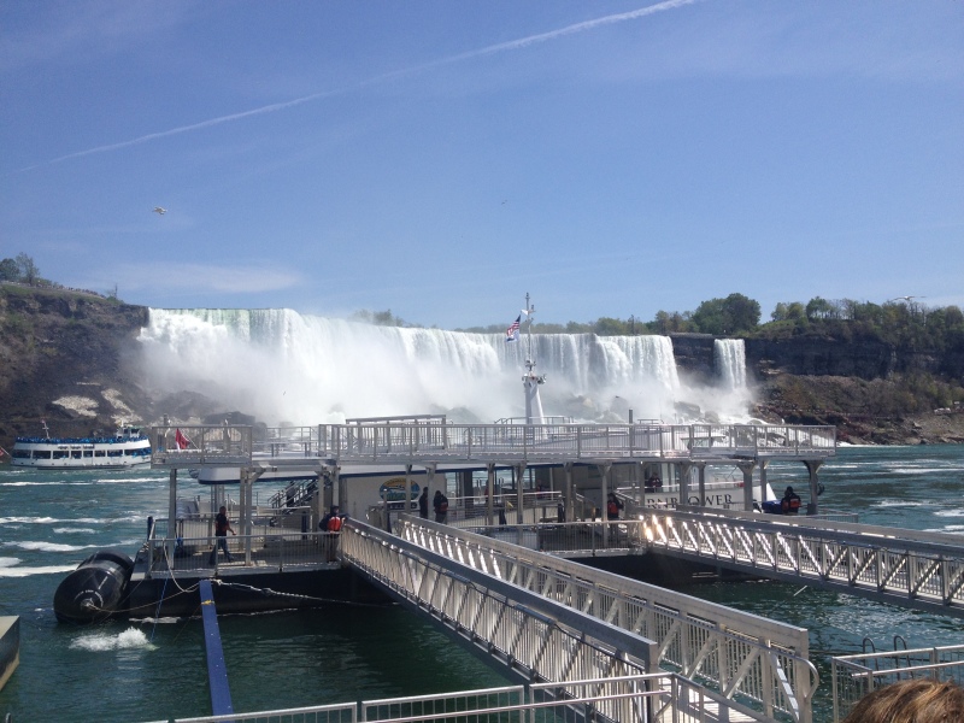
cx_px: 482
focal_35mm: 35
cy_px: 362
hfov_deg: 52.6
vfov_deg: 40.7
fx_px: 975
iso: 50
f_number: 2.4
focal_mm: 4.28
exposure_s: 1/2513
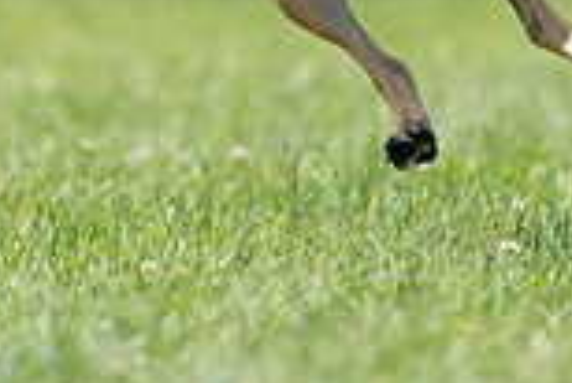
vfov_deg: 0.8
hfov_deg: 1.2
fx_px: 27561
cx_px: 256
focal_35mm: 1733
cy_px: -333
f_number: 6.3
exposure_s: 1/4000
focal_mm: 459
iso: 1250
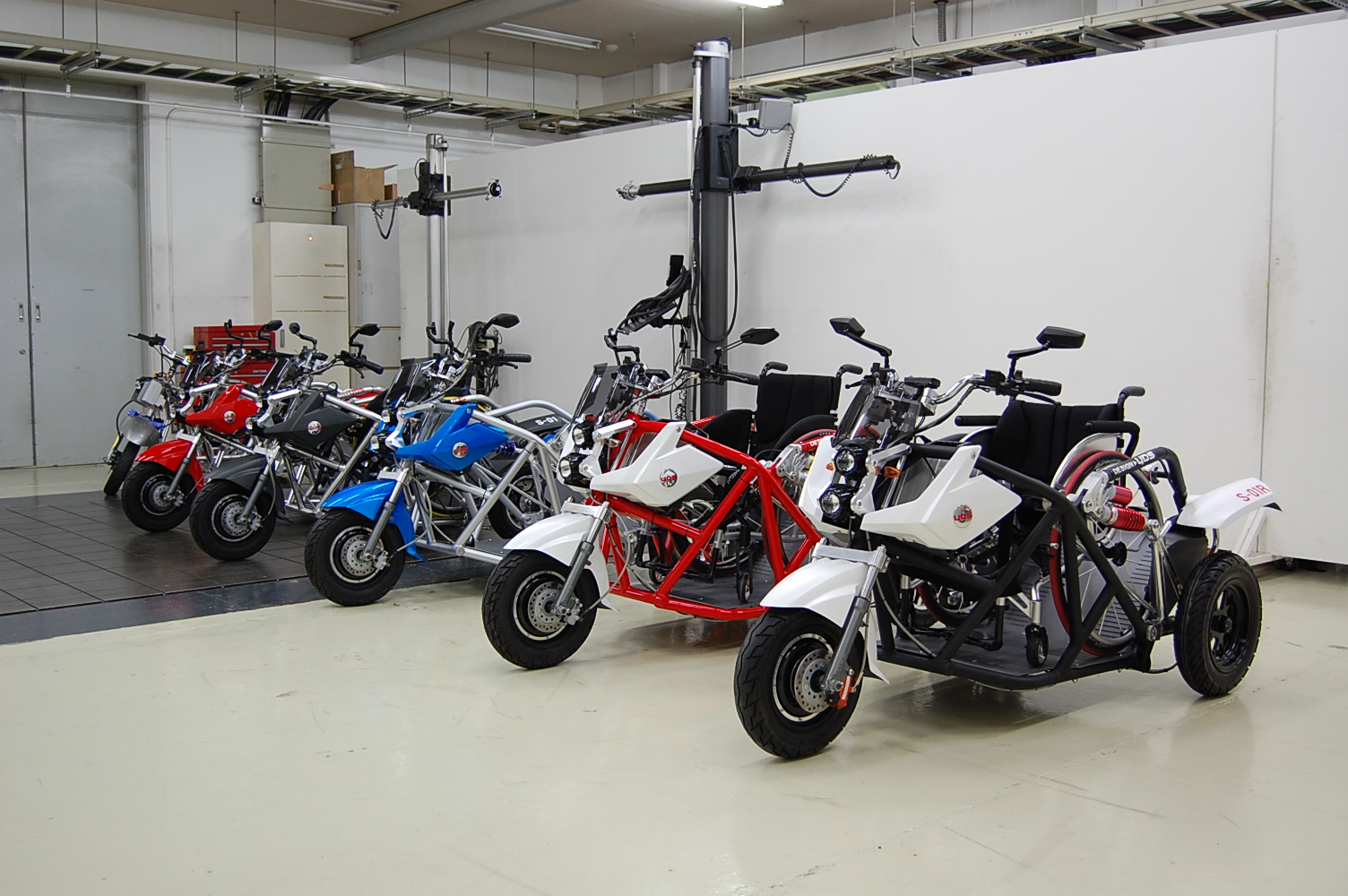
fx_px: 1291
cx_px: 674
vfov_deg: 38.3
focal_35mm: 34
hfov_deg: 55.1
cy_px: 448
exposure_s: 1/40
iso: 400
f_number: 3.8
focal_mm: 23
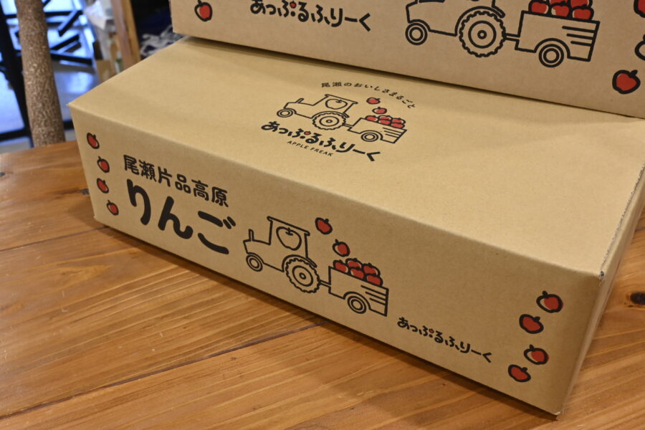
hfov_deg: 53.1
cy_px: 215
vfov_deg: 36.9
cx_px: 322
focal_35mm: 36
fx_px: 645
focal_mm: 24
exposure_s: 1/10
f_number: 8
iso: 320
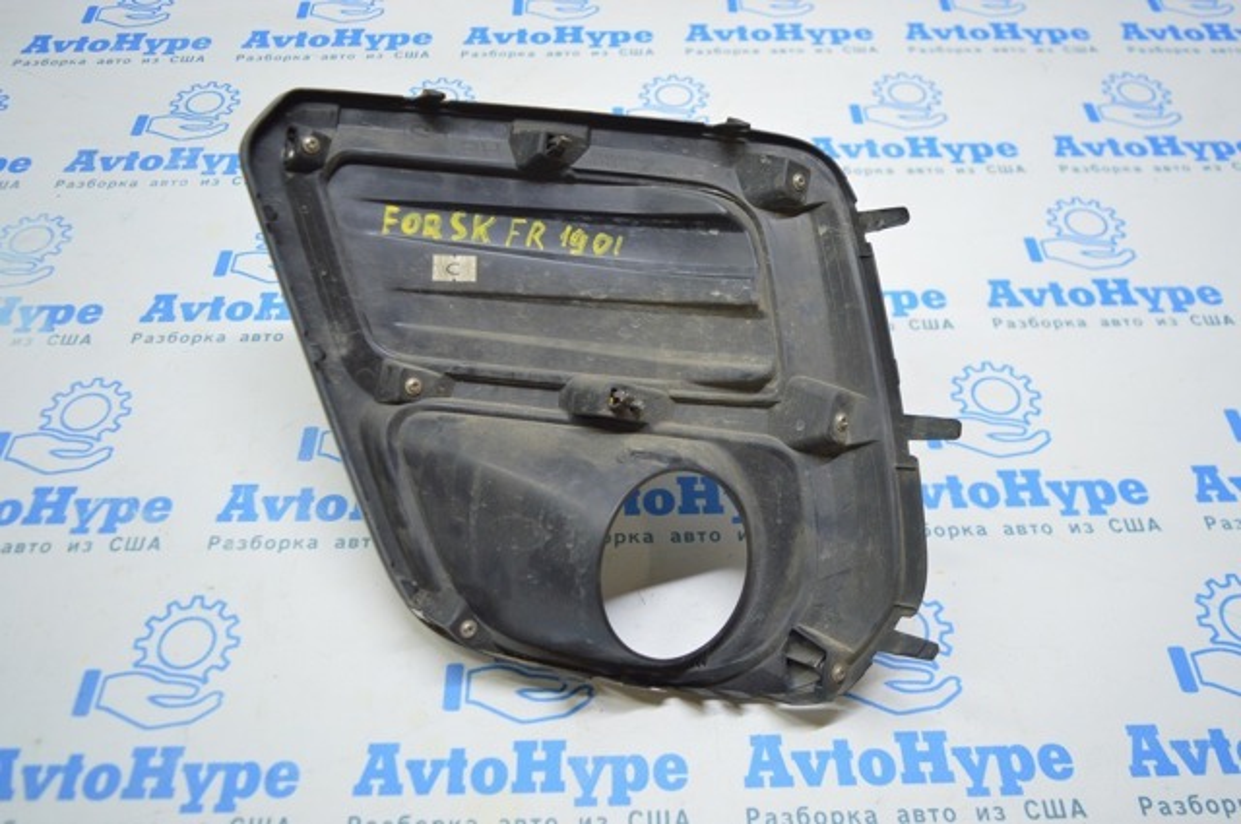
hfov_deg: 62.0
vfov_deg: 43.5
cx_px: 620
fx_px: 1033
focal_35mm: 30
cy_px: 412
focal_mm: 20
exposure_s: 1/50
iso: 400
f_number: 3.8
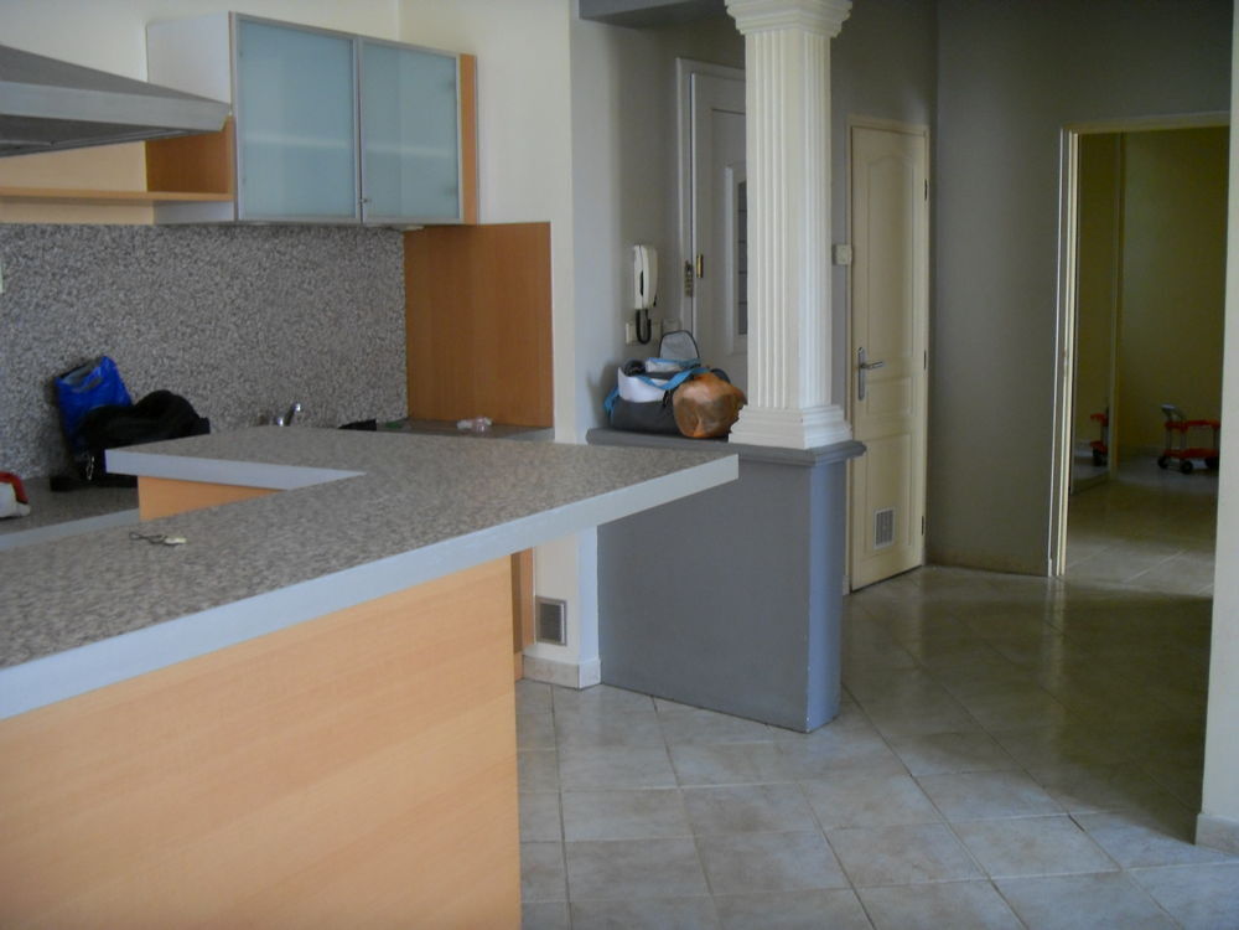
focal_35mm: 39
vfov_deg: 36.8
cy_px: 465
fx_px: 1396
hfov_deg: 47.9
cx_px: 620
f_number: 3.5
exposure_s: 1/30
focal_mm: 6.6
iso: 200
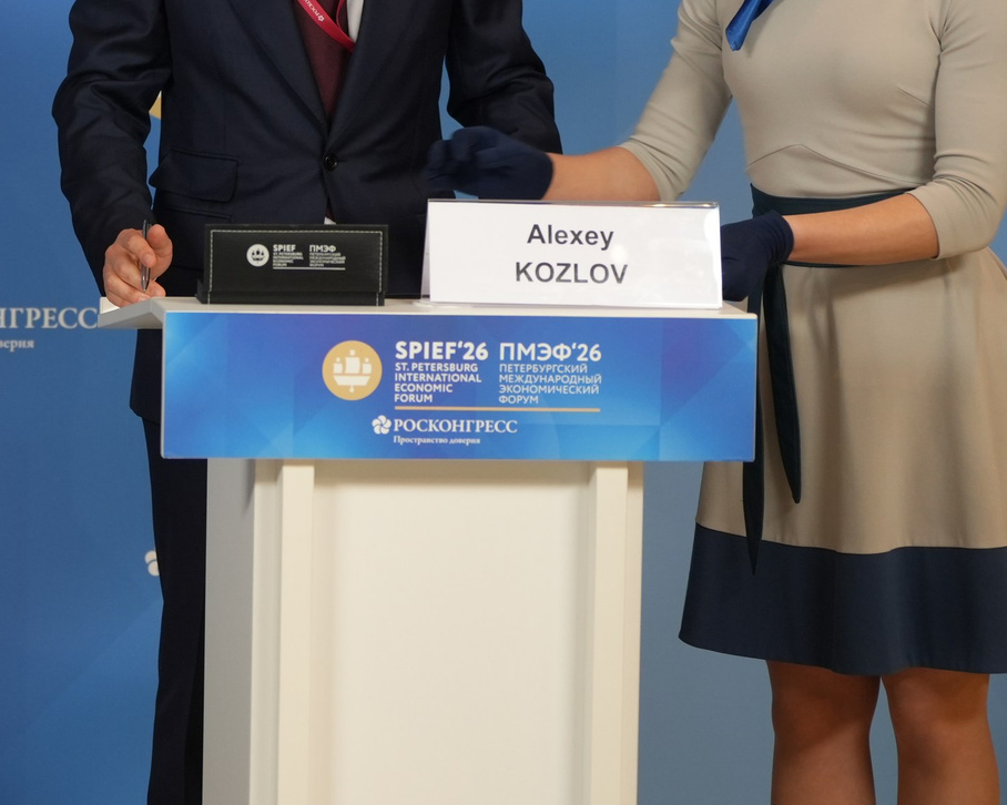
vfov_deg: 8.9
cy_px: 87
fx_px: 5125
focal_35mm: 172
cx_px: -327
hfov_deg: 10.9
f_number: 2.8
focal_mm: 65
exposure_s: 1/200
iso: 800
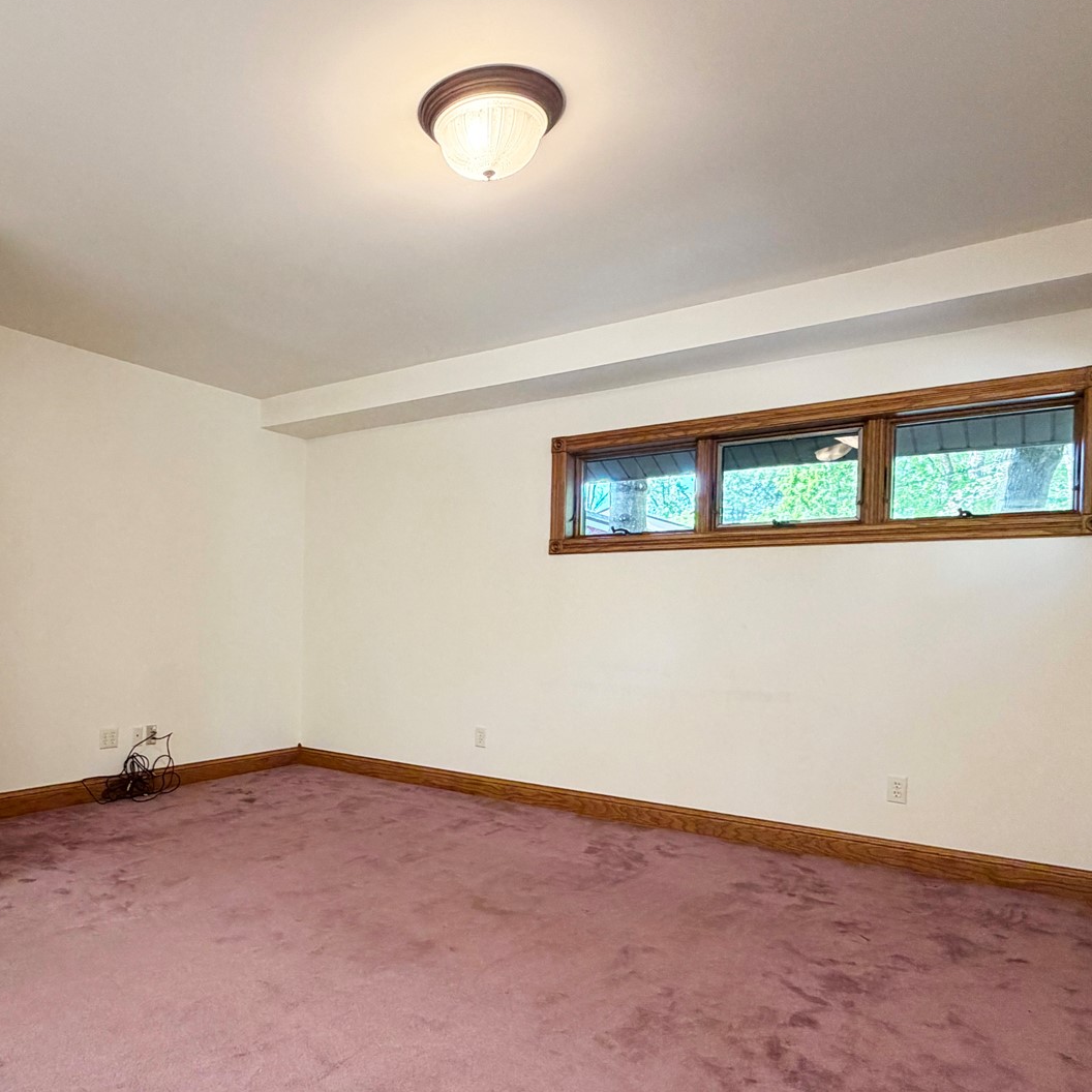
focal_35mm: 24
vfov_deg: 64.7
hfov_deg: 63.1
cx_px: 347
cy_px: 630
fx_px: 857
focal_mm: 2.22
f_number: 2.2
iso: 250
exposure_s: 1/60
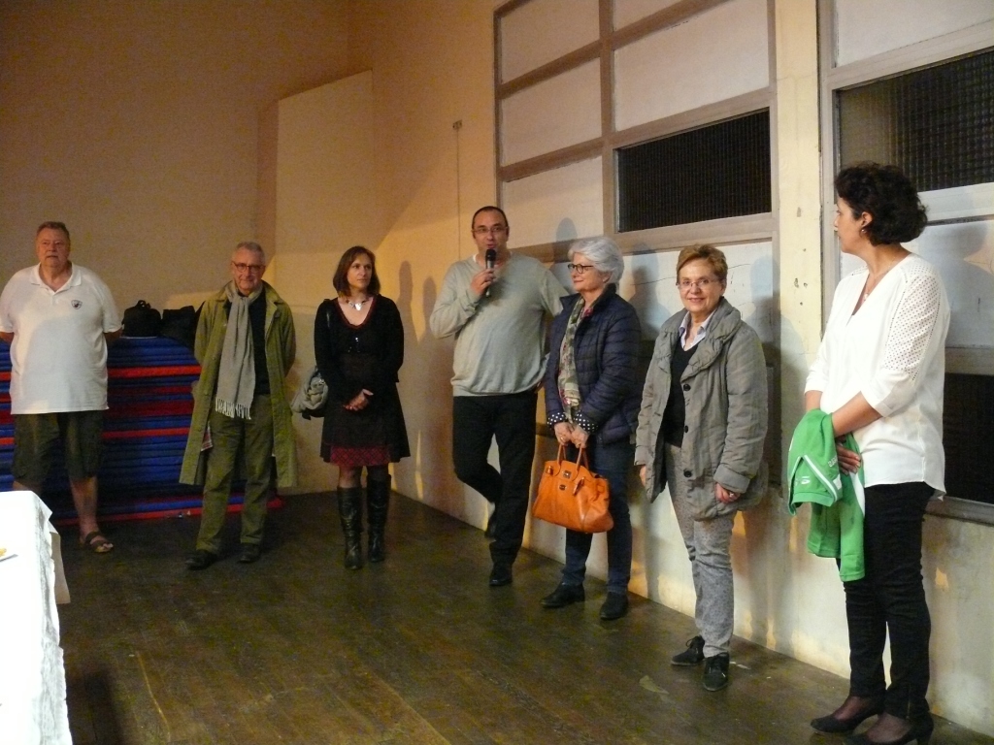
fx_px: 1005
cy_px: 372
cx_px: 497
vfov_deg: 40.7
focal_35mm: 35
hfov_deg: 52.6
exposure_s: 1/20
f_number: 2.8
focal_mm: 7.4
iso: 800
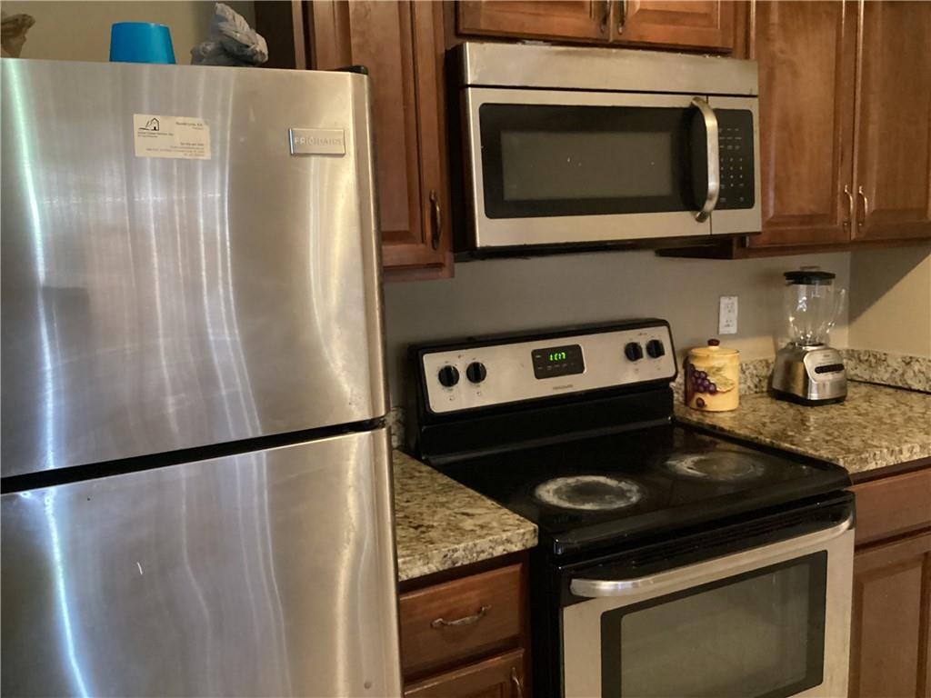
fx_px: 834
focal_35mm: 31
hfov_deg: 58.4
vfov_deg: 45.4
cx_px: 466
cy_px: 349
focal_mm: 3.3
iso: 640
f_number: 2.4
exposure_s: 1/20
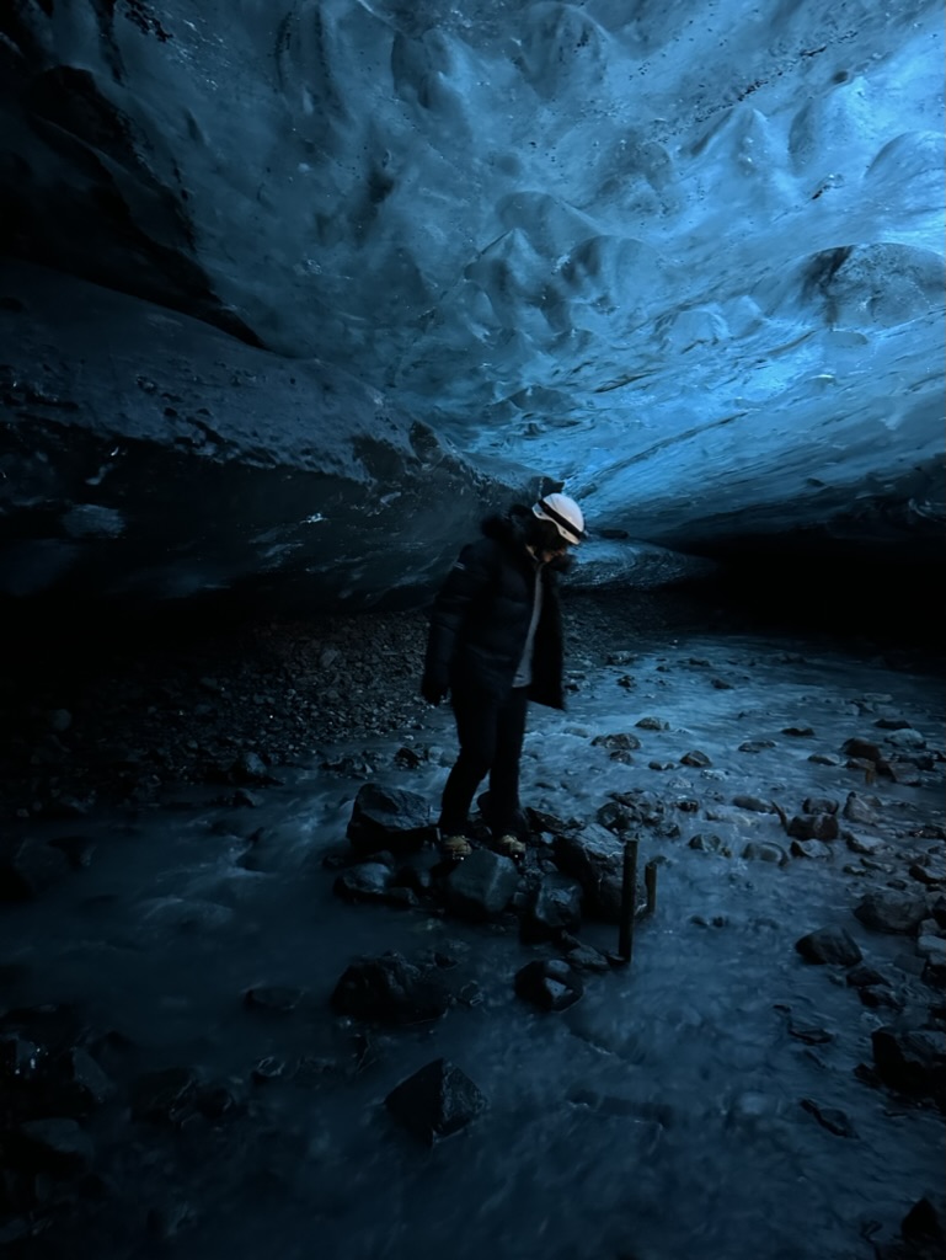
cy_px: 630
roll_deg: -1.9
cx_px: 473
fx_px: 874
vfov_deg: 71.6
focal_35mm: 24
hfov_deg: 56.9
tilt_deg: -2.6
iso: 2500
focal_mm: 6.86
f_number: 1.78
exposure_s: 1/15
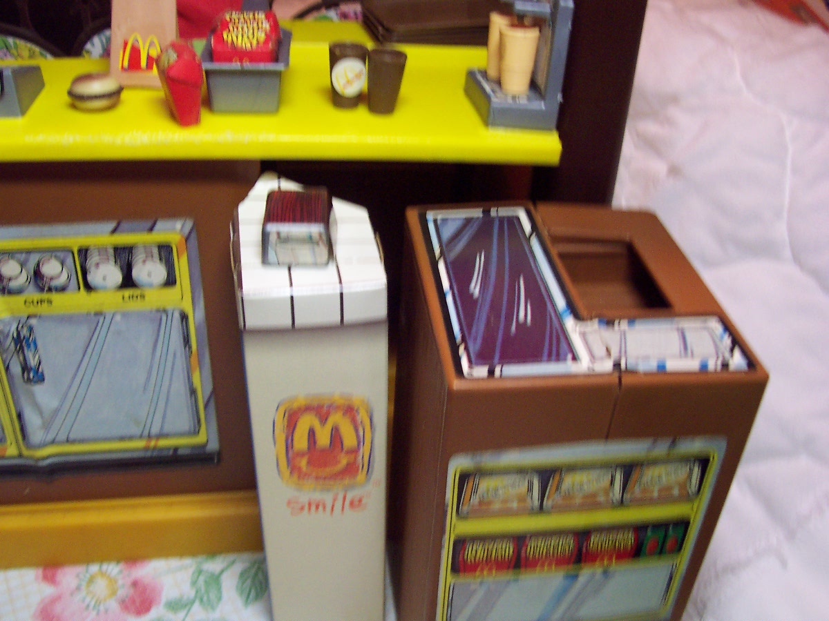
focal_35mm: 37
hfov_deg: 50.1
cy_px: 310
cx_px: 414
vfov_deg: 38.7
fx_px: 886
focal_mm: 5.6
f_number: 2.8
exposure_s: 1/30
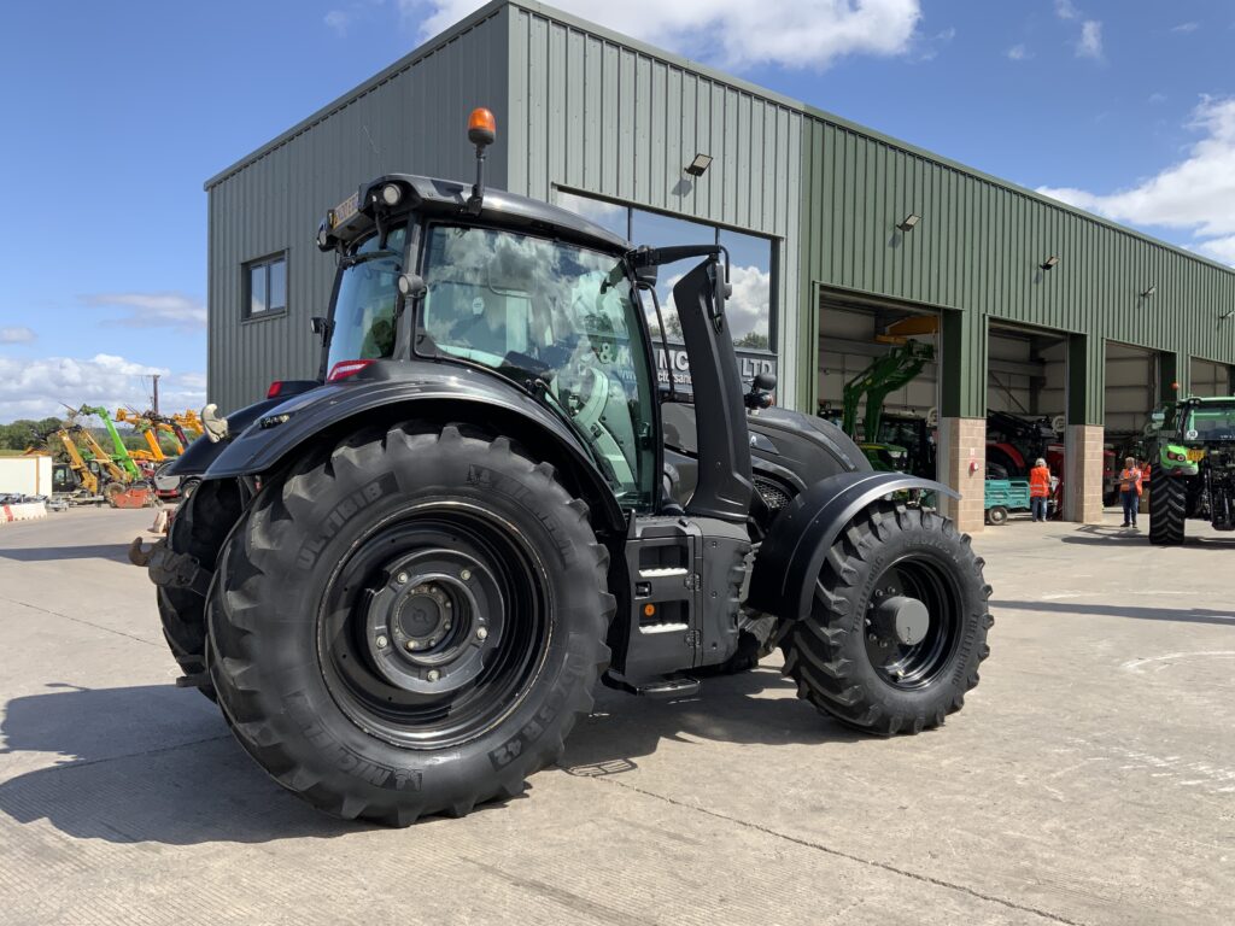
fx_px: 1035
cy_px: 463
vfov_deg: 48.2
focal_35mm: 29
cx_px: 618
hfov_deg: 61.7
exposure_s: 1/1279
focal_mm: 3
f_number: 1.8
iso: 16
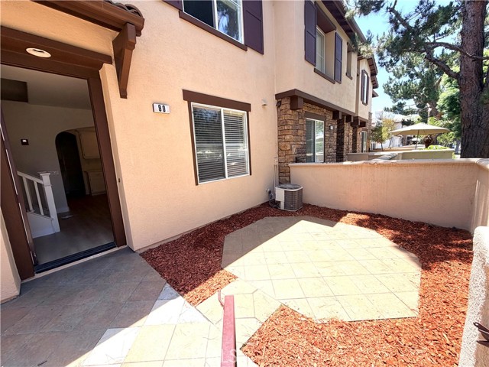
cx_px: 244
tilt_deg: -8.9
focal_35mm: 14
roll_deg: +3.8
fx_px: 198
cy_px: 184
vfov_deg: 85.7
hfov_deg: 102.1
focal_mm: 2.22
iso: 40
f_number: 2.2
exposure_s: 1/686
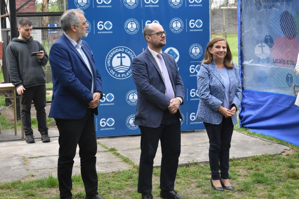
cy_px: 100
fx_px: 648
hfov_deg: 26.0
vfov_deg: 17.5
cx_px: 150
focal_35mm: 78
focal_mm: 52
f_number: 13
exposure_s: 1/640
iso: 1600
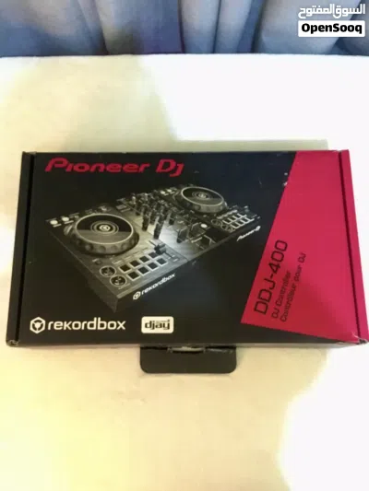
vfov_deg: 61.6
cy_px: 246
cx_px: 184
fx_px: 412
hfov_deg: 48.2
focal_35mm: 29
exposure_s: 1/17
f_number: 2.2
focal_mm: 4.15
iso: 1600
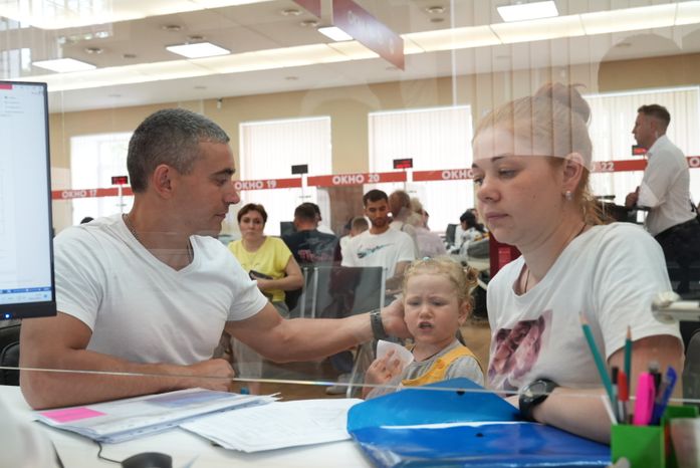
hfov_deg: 48.4
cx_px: 350
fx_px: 778
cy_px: 234
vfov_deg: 33.5
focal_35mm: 40
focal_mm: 40
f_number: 5.6
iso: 2500
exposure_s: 1/200
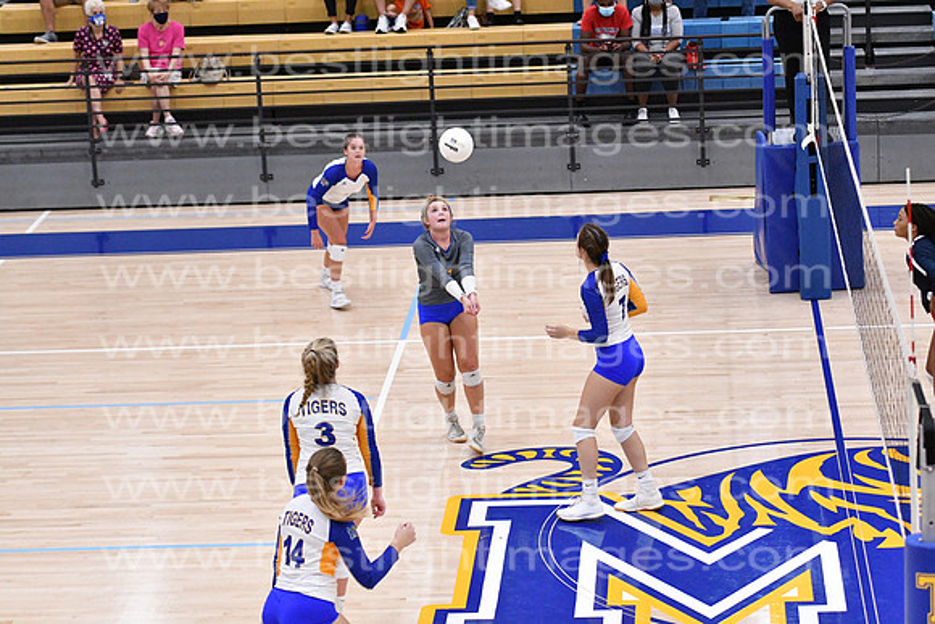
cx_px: 468
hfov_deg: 19.5
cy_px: 312
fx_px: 2728
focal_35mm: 105
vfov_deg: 13.0
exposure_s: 1/1000
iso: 6400
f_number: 3.2
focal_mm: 70
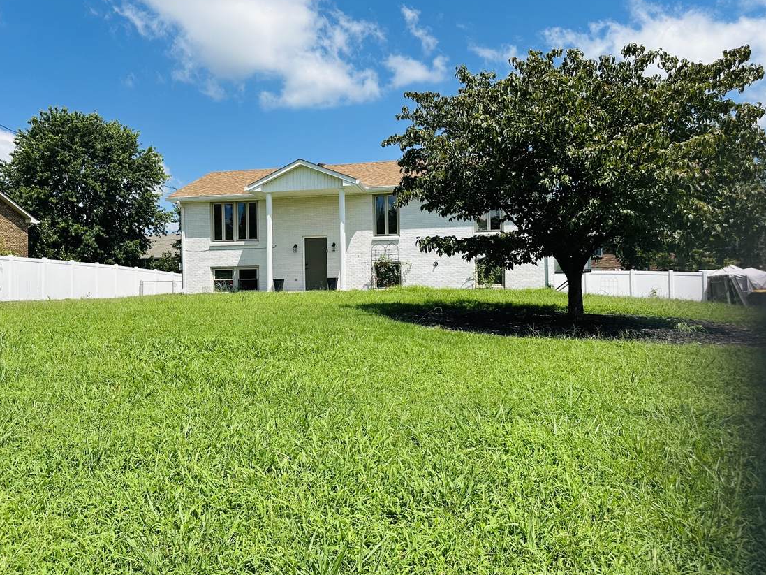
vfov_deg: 49.7
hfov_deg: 63.2
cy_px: 270
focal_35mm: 28
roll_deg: +0.4
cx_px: 333
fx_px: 620
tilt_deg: +1.3
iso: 80
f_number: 1.78
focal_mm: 6.86
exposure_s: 1/4545
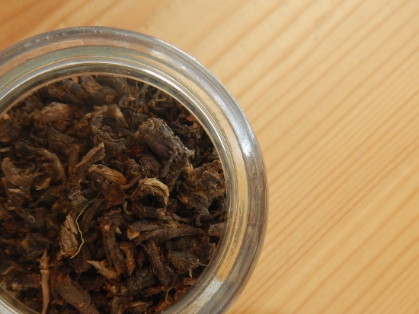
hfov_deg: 39.6
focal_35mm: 48
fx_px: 581
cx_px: 226
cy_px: 199
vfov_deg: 30.1
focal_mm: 5.9
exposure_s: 1/20
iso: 400
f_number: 3.9
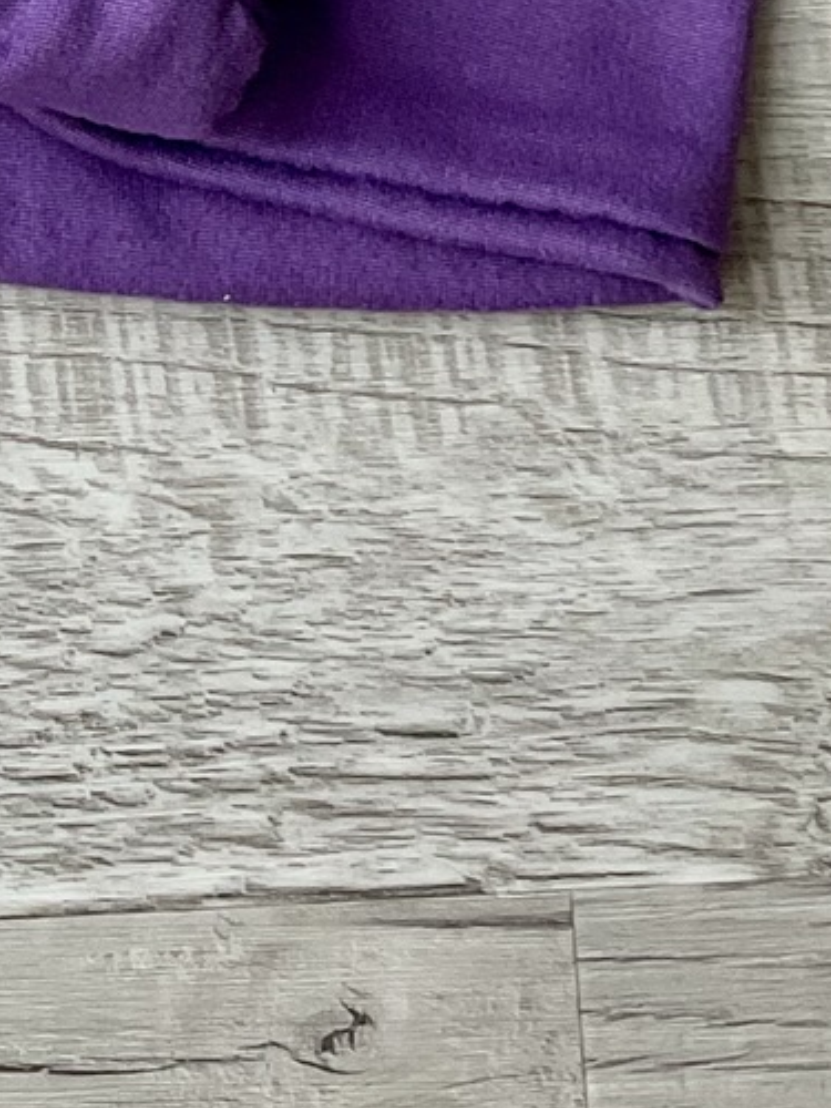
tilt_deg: -85.5
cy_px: -390
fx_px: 3713
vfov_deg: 16.0
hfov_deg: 12.4
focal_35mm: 116
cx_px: -206
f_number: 1.8
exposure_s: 1/100
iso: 64
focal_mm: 3
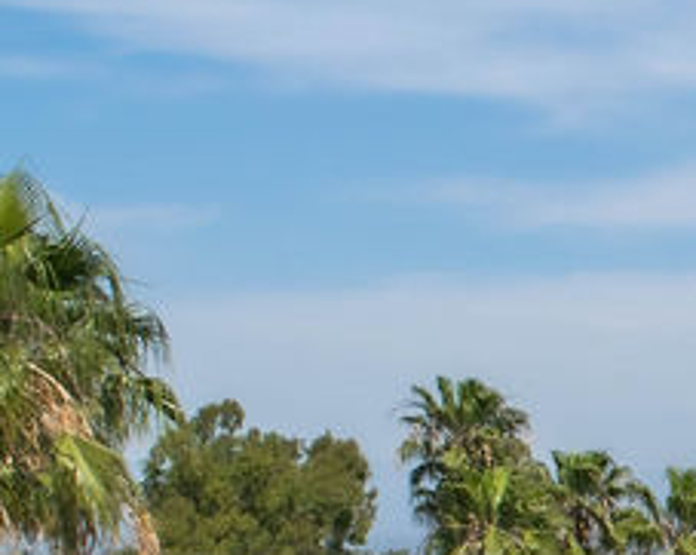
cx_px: 1349
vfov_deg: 9.6
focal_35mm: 159
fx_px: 3271
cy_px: 587
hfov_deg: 11.1
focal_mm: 25
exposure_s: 1/500
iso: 200
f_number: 11
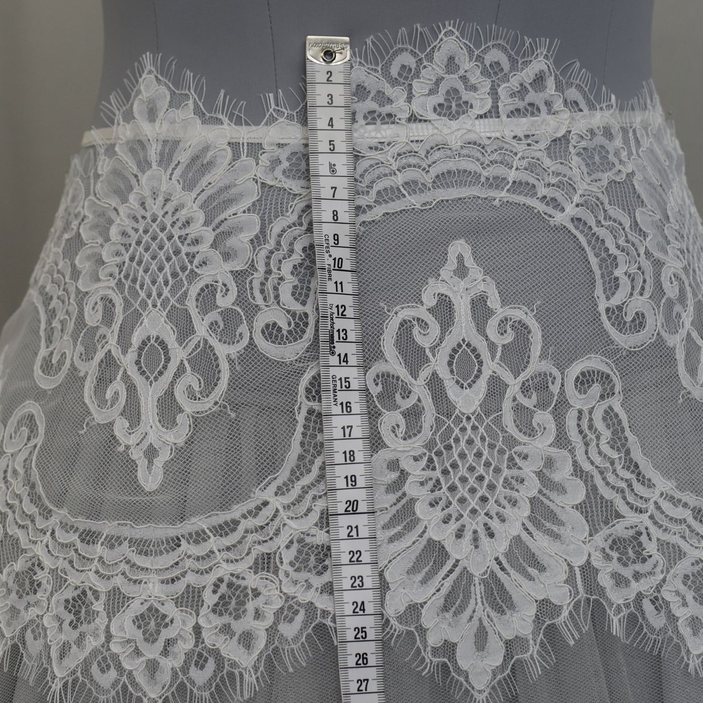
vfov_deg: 25.5
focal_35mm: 68
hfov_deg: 25.5
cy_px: 373
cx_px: 353
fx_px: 1554
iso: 400
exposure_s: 1/80
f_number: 4.5
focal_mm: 35
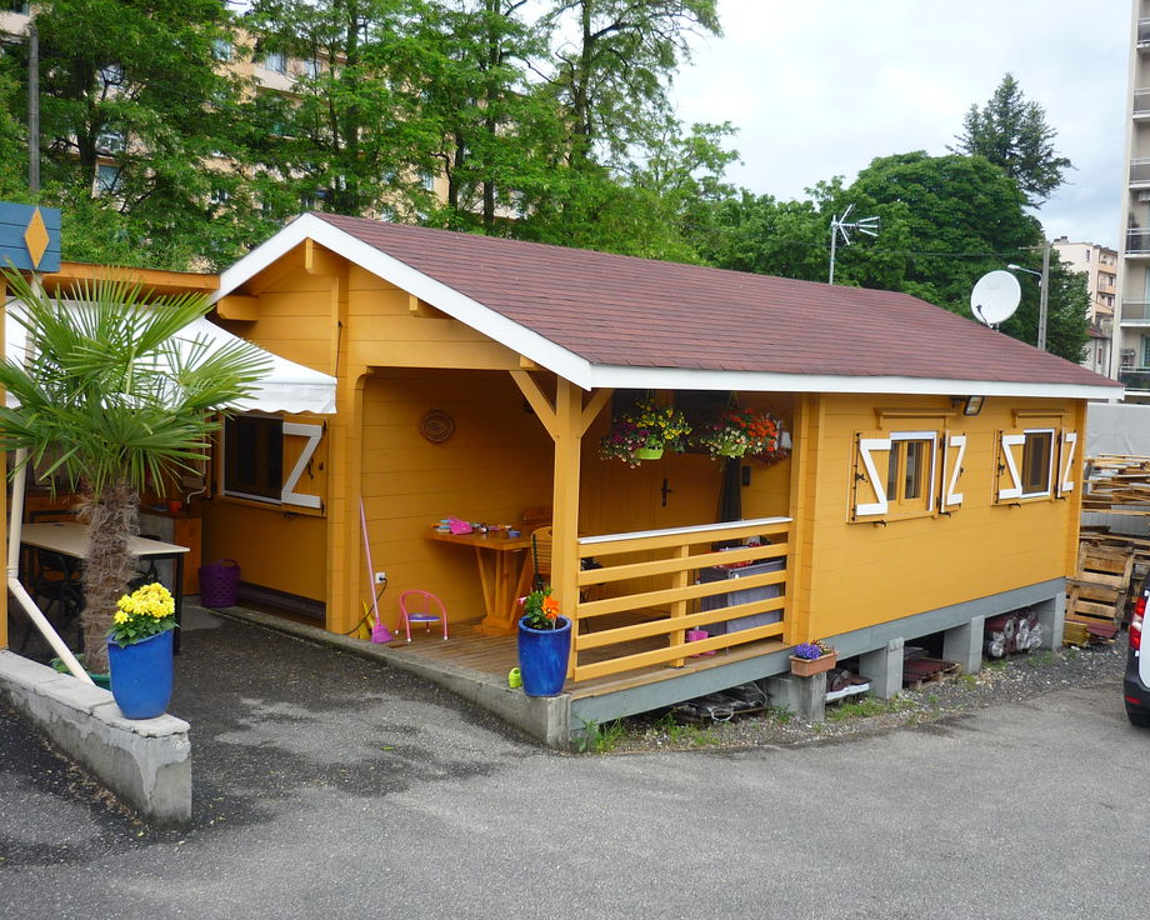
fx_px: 1191
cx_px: 586
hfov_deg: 51.5
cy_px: 458
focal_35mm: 35
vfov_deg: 42.2
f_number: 2.8
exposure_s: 1/320
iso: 100
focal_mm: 5.5
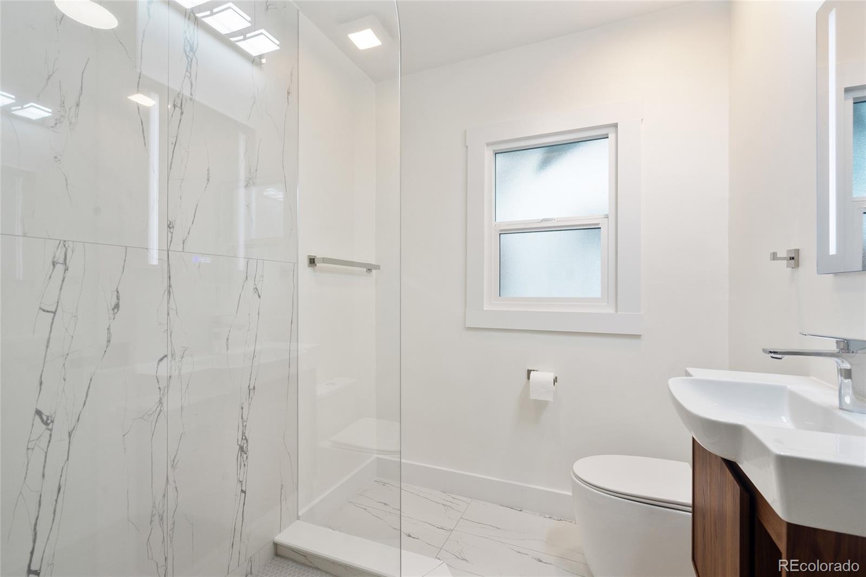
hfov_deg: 96.7
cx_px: 433
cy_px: 288
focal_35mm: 16
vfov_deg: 73.7
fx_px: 385
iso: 100
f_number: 8
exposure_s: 1/20
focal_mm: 16
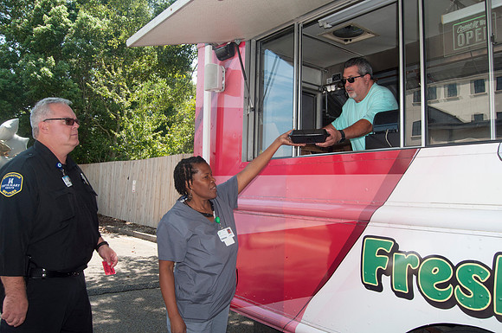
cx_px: 251
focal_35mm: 27
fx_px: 376
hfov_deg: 67.5
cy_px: 166
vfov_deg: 47.8
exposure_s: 1/200
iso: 200
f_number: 8
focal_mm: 18
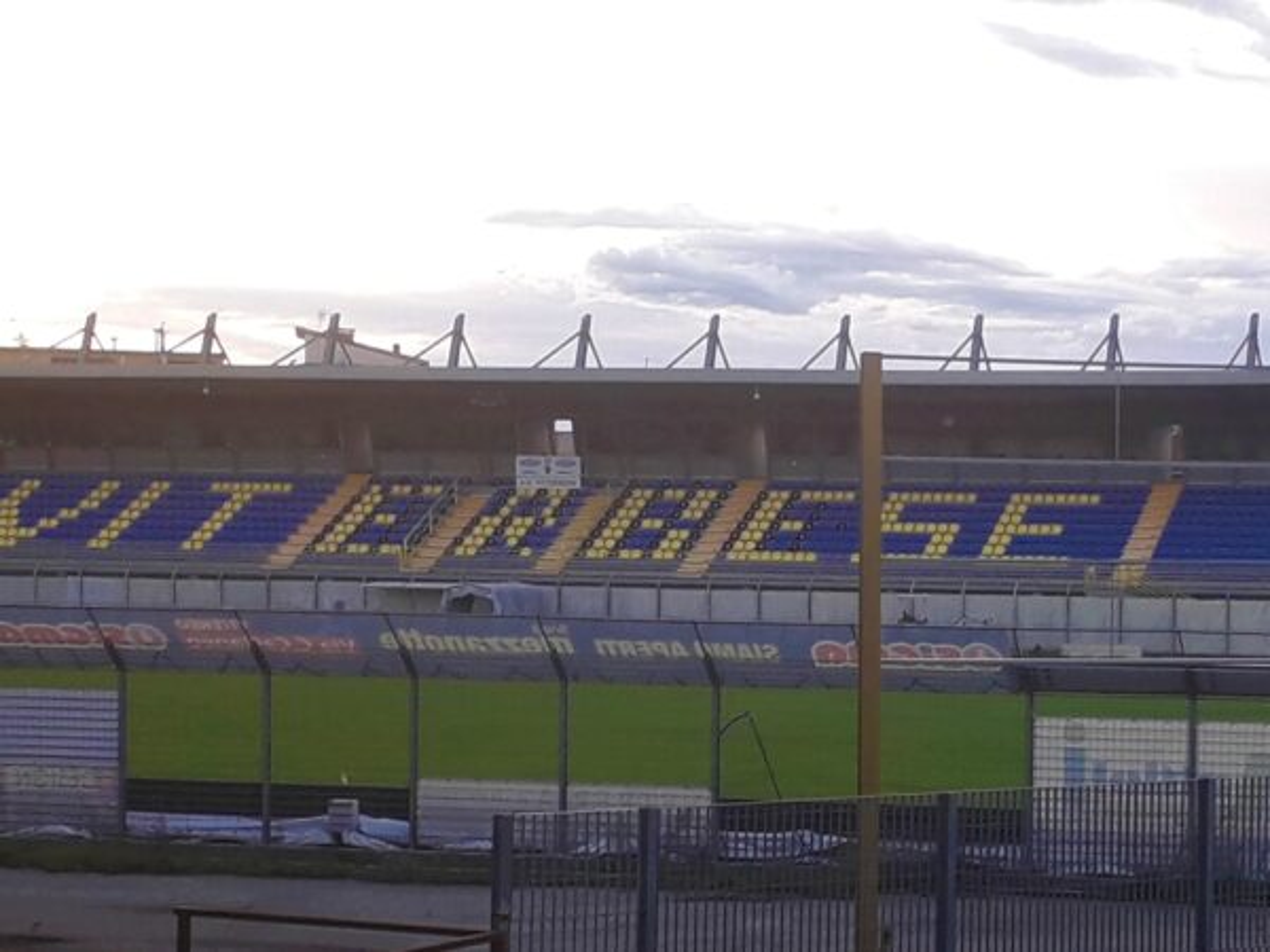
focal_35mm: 27
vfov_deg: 51.4
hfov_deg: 65.3
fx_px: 991
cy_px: 476
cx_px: 635
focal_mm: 3.6
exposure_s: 1/103
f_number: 1.9
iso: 40
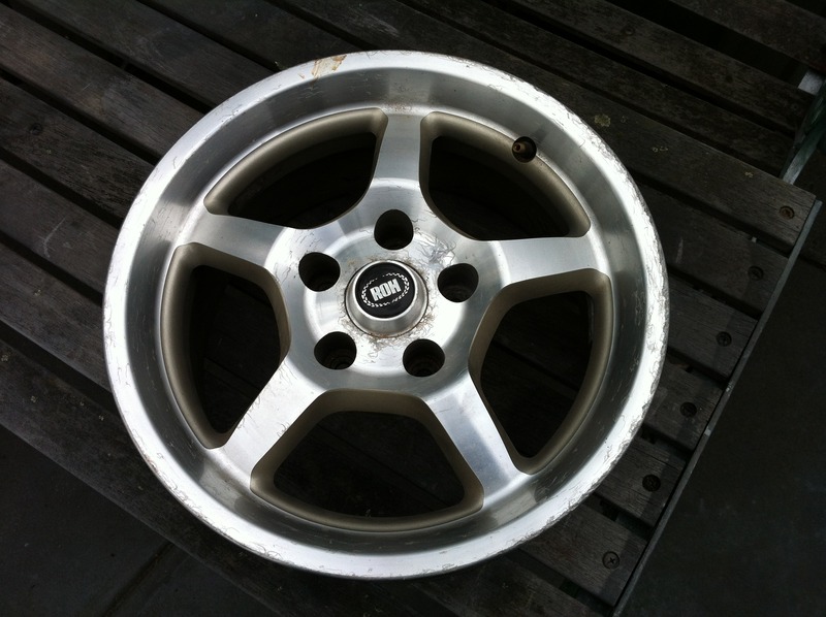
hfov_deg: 52.7
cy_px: 308
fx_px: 834
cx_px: 413
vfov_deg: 40.6
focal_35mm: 35
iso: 80
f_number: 2.8
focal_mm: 3.85
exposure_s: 1/520
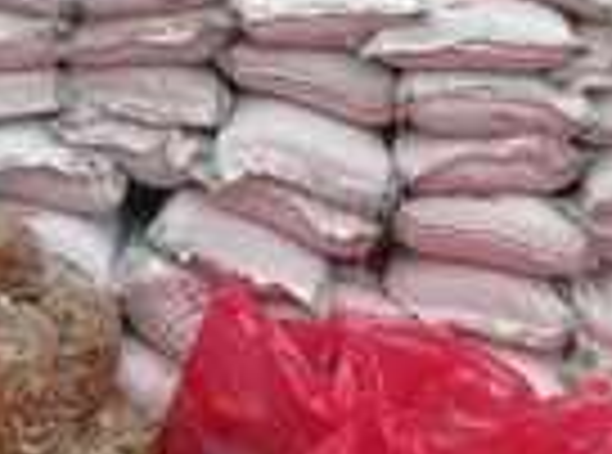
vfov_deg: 13.3
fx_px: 1885
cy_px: -135
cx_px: -16
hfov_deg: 17.9
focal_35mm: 107
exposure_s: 1/521
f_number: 2.4
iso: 50
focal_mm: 4.28
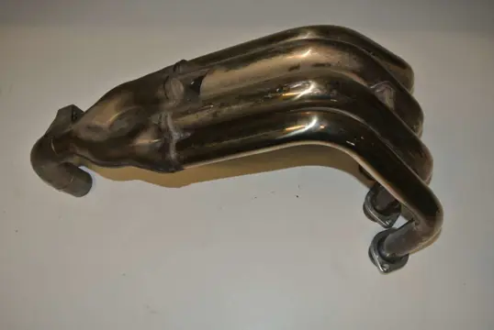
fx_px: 426
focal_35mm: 31
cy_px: 165
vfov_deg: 42.4
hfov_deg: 60.2
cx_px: 247
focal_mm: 11.8
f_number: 3.8
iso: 200
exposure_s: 1/60
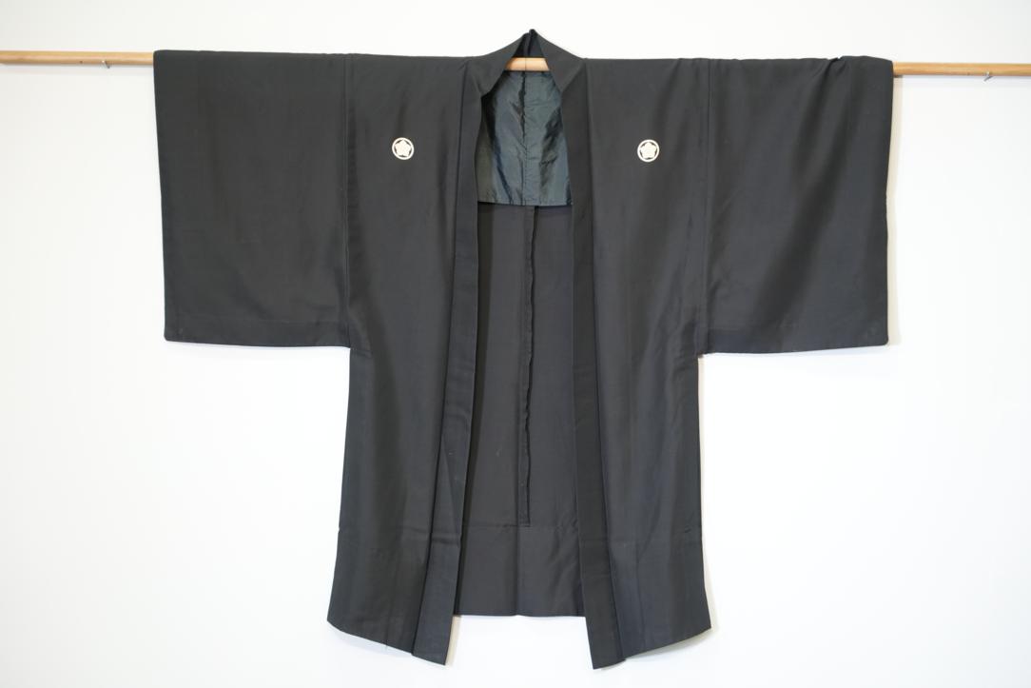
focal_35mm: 72
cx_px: 516
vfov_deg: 18.9
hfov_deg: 28.1
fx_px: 2062
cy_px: 344
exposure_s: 1/80
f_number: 4
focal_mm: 72
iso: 1600
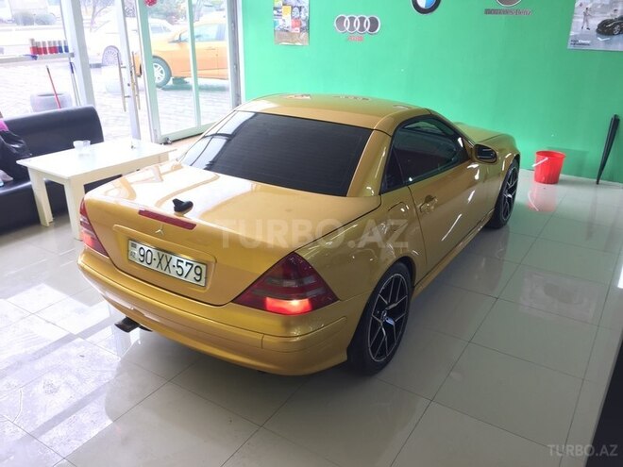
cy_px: 234
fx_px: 522
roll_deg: -1.2
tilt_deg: -23.5
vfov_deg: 48.2
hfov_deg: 61.7
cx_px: 312
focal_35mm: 29
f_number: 2.2
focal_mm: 4.15
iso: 32
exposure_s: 1/33
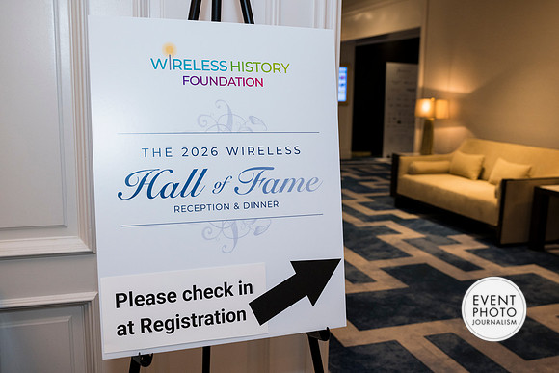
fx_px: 520
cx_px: 280
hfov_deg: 56.5
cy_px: 186
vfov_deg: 39.4
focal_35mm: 34
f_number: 4
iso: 800
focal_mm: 33.5
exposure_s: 1/125
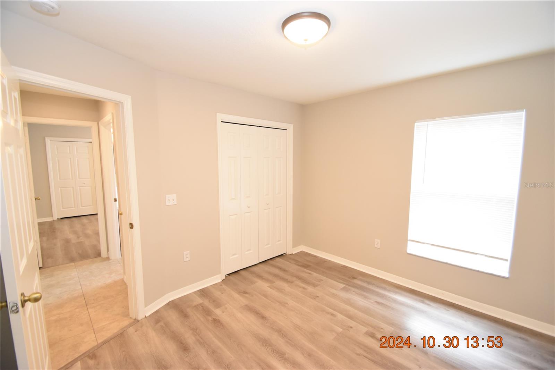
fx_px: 231
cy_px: 185
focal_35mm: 15
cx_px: 278
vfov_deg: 77.3
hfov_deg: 100.4
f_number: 3.5
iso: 1250
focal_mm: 10
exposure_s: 1/60
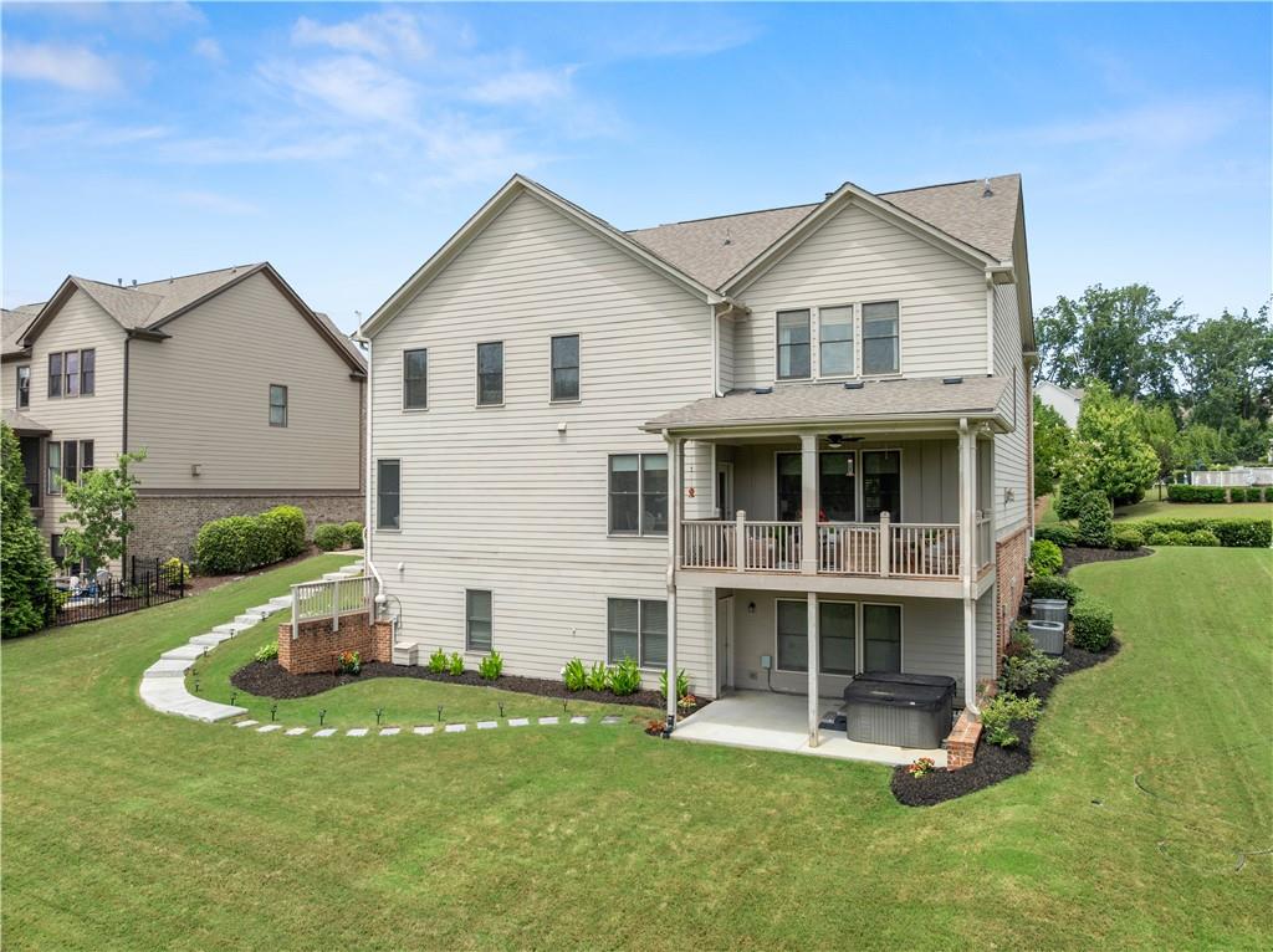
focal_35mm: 24
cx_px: 636
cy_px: 476
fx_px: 882
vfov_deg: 56.7
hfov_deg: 71.6
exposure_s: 1/50
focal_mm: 12.29
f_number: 2.8
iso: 100
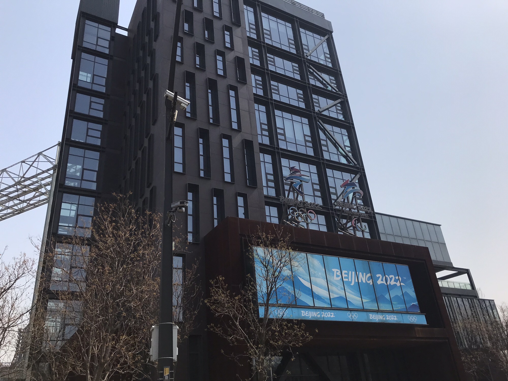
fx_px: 411
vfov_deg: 49.7
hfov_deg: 63.4
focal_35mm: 28
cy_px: 190
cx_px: 254
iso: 20
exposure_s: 1/5650
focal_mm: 3.99
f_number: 1.8
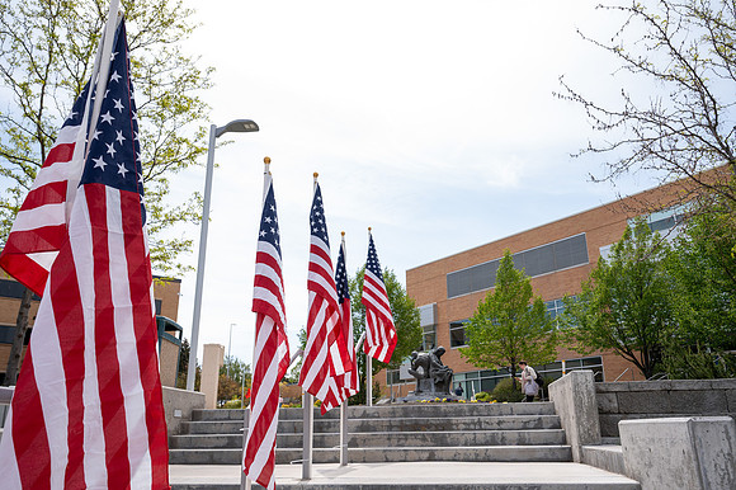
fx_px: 552
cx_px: 368
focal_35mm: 27
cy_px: 245
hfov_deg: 67.4
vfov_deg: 47.9
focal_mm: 27
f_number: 5.6
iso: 320
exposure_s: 1/1000
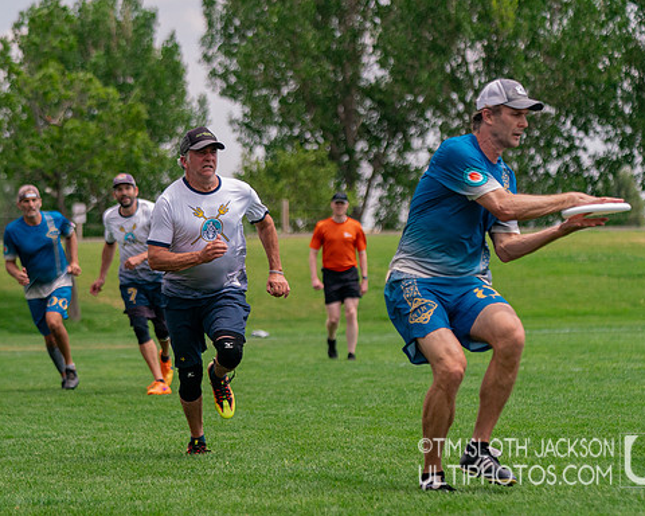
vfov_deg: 9.7
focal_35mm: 160
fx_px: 3054
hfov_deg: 12.1
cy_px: 292
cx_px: 273
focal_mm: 99
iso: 500
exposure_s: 1/10000
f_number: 2.8
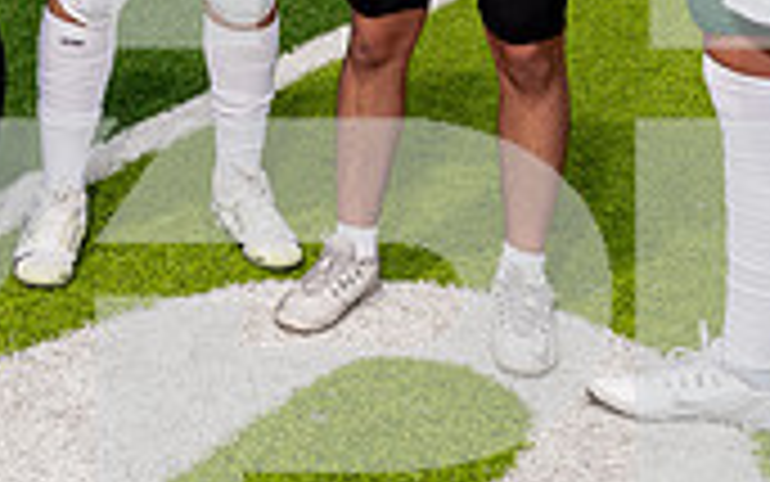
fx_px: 1973
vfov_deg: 13.3
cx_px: 23
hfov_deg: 21.4
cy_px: -187
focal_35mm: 94
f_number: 5.6
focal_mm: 26
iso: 100
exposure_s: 1/800
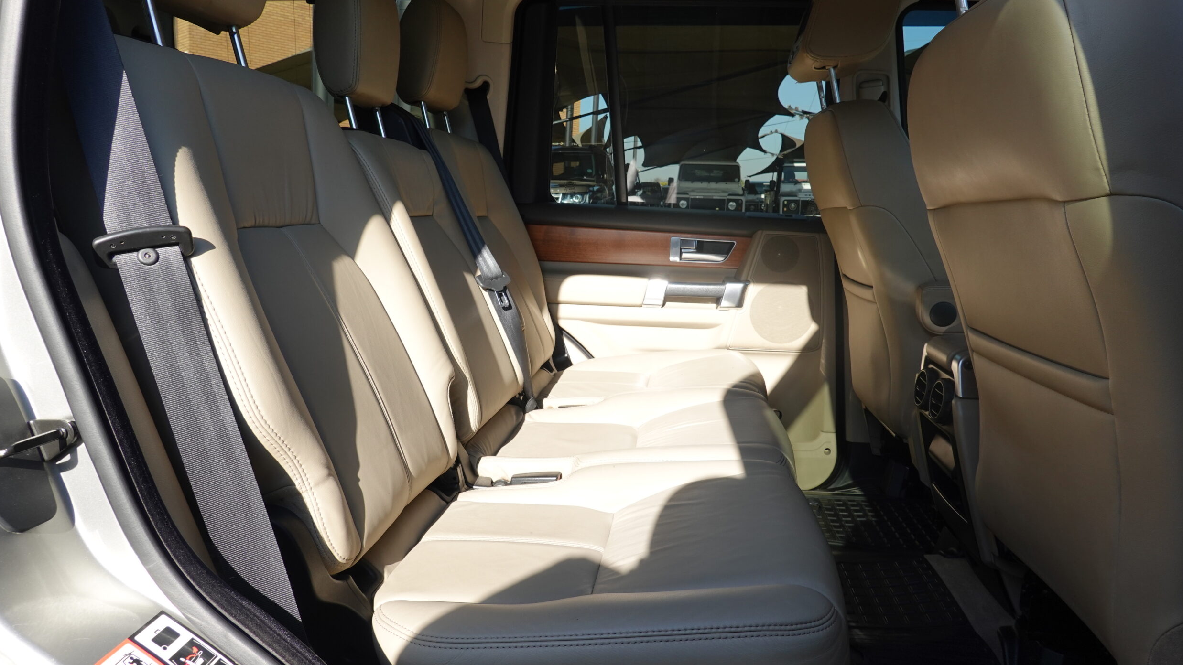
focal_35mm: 26
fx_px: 816
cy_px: 333
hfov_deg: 71.9
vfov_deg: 44.4
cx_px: 600
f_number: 5
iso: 125
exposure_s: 1/160
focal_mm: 9
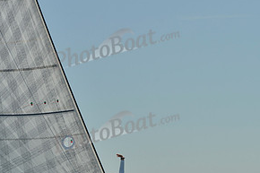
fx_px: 1010
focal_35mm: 140
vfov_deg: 9.7
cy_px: 164
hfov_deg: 14.5
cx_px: 227
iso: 200
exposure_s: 1/640
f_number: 7.1
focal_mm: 70
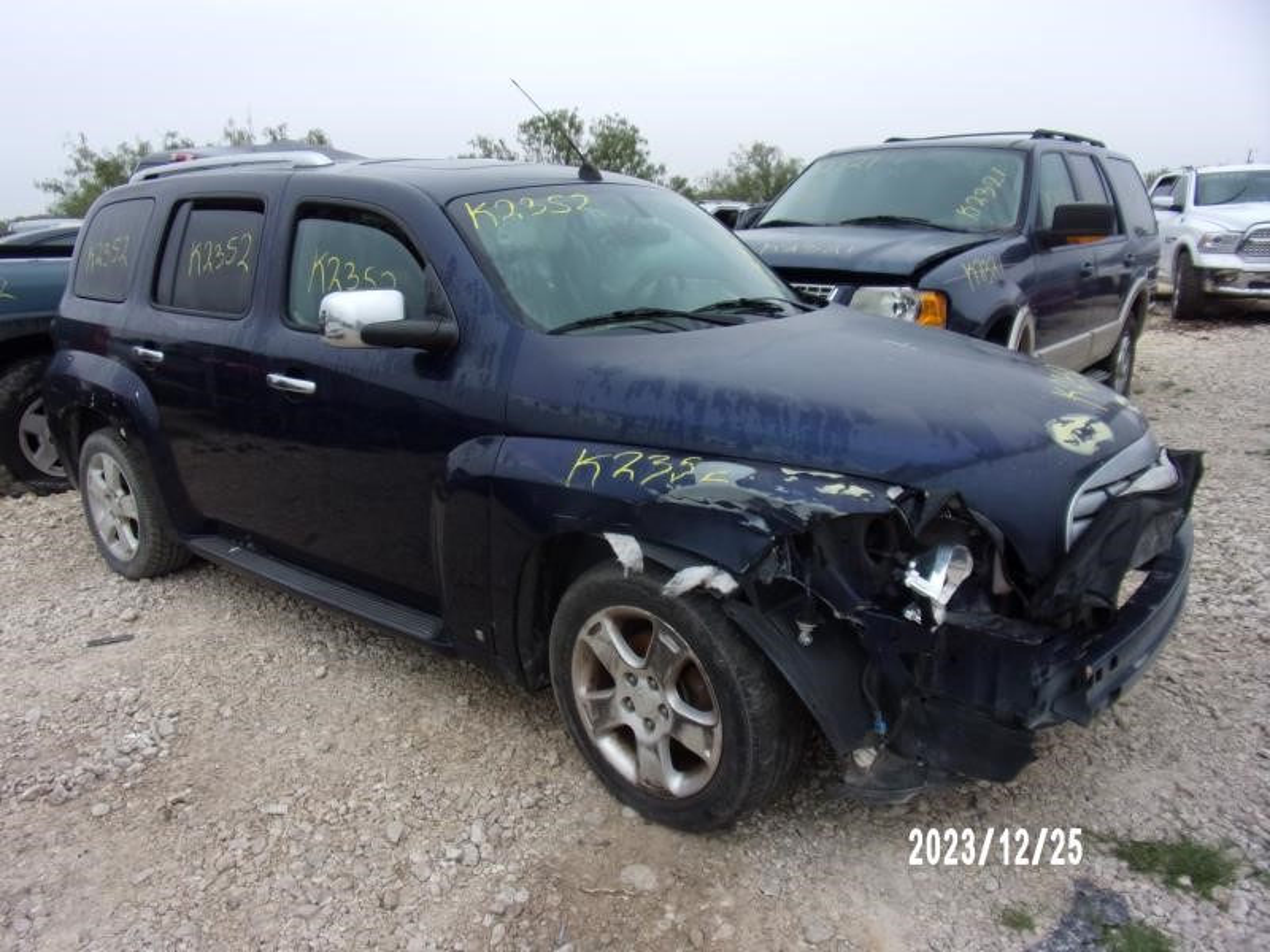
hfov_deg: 71.6
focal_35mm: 24
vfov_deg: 56.8
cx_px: 635
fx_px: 881
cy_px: 476
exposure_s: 1/160
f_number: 3.3
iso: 80
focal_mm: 4.3
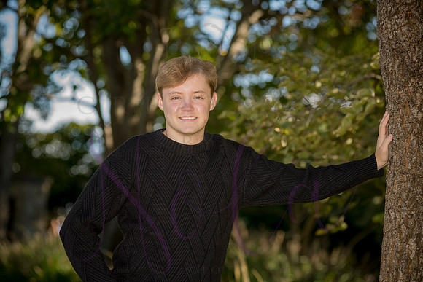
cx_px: 212
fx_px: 1469
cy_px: 141
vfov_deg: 11.0
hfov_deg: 16.4
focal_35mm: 125
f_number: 4.5
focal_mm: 125
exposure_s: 1/800
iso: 800
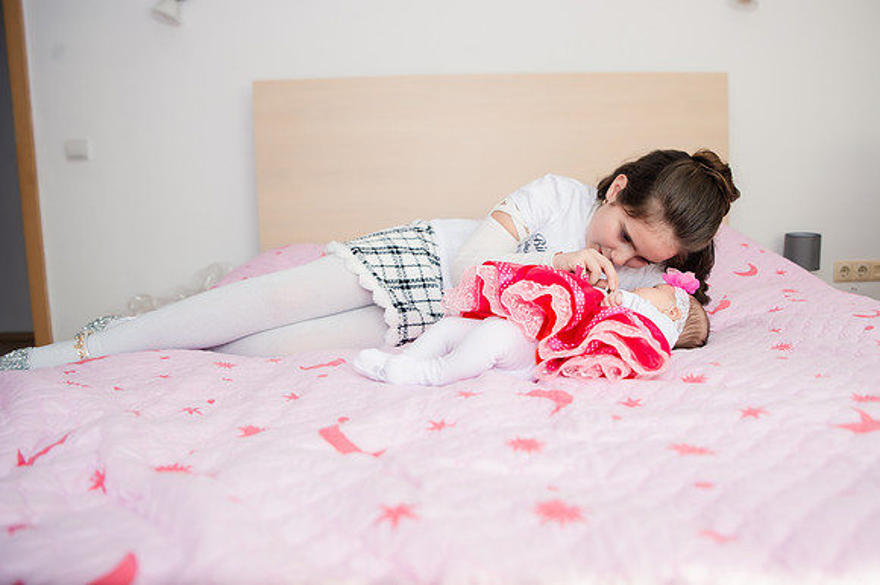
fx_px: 661
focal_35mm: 27
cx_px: 489
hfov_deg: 67.1
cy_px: 255
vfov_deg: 47.6
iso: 250
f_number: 3.2
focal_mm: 24
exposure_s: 1/250
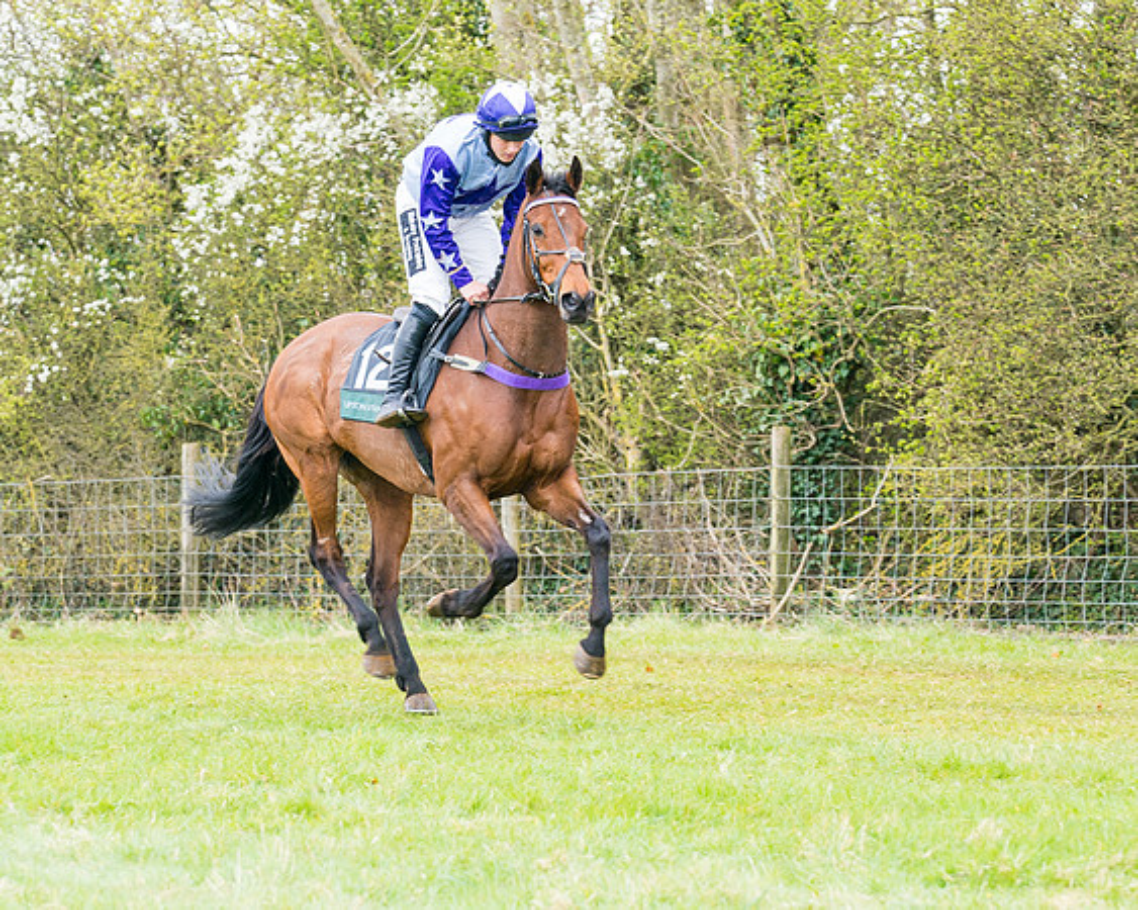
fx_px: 8076
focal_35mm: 240
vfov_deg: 6.4
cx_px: 569
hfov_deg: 8.1
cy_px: 455
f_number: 4
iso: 400
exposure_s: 1/320
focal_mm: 142
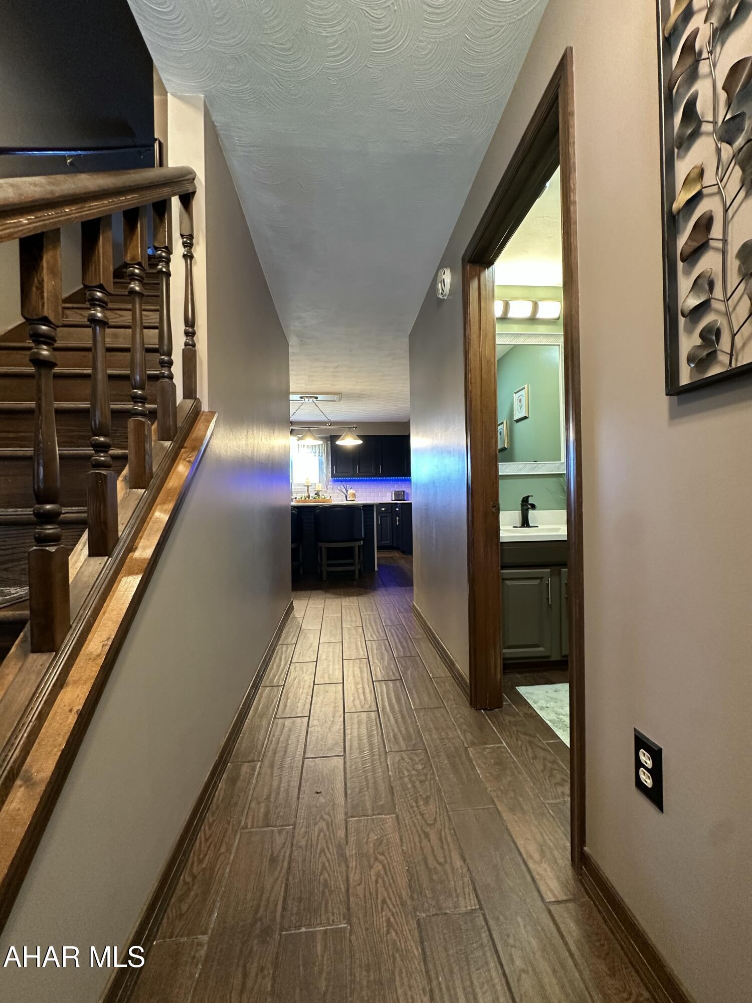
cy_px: 502
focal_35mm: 14
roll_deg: -0.1
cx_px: 376
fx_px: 406
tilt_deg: +0.2
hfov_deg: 85.7
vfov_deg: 102.1
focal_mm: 2.22
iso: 250
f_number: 2.2
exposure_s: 1/60
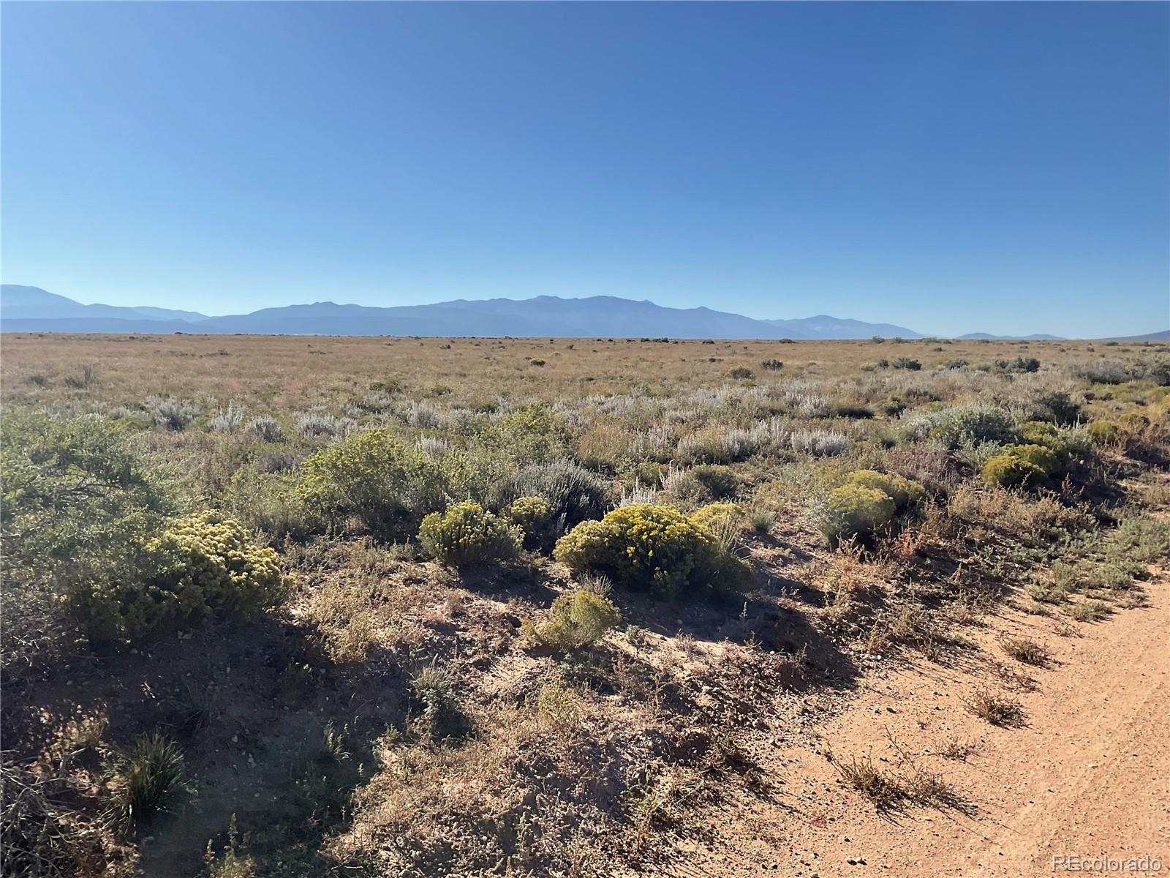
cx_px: 585
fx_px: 980
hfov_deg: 61.7
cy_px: 439
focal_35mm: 29
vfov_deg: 48.2
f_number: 1.8
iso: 16
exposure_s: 1/2667
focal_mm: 3
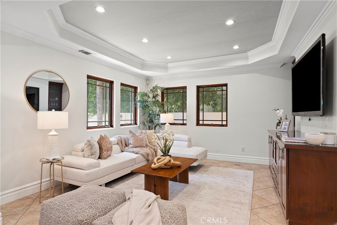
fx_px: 187
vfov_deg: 61.9
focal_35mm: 20
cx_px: 168
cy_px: 112
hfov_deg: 84.0
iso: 250
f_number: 8
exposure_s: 1/1.43
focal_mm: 20
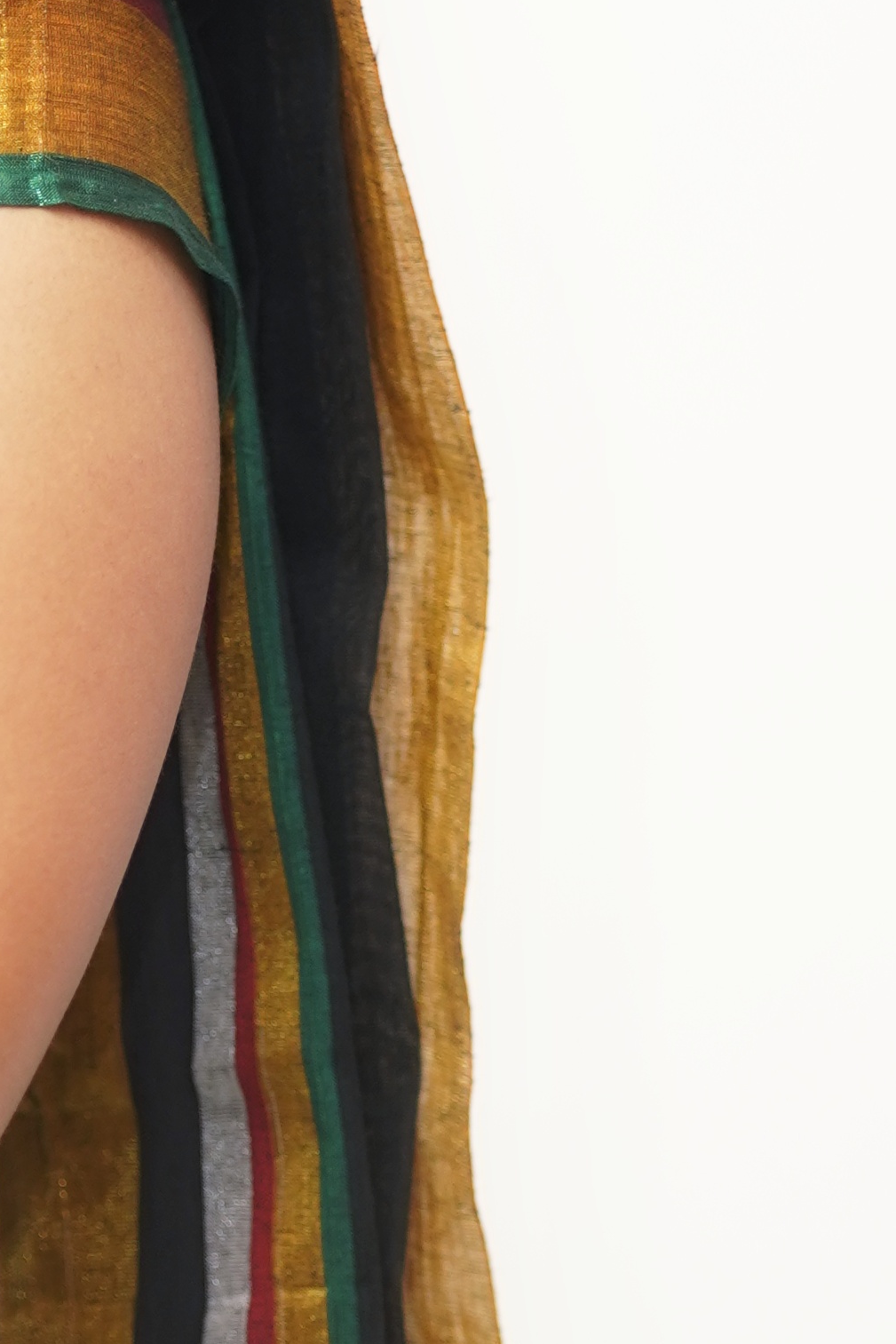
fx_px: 12577
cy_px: 608
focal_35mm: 337
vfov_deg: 6.1
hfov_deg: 4.0
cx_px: -693
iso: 640
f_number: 1.8
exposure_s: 1/80
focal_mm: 85
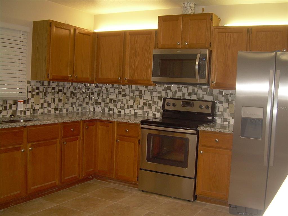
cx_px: 144
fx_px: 316
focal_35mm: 38
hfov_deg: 49.0
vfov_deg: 37.7
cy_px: 108
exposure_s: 1/60
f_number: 2.8
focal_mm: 6.3
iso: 130
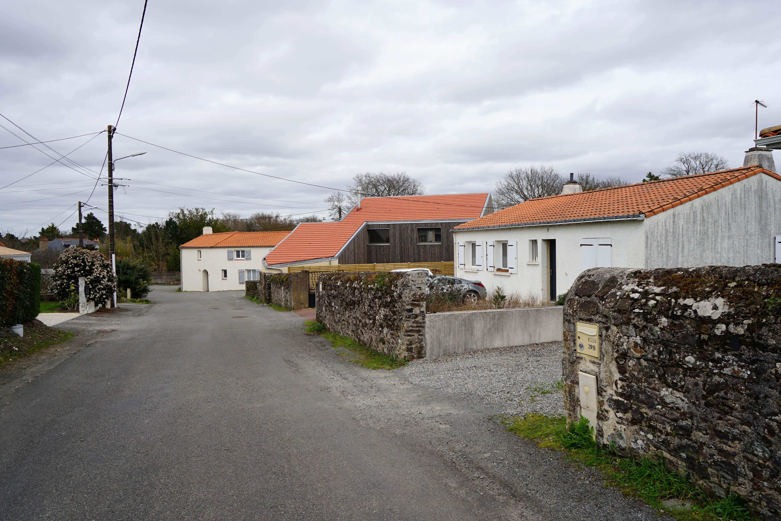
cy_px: 260
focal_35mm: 26
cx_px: 390
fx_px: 564
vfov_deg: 49.6
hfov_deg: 69.4
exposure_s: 1/100
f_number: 10
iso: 100
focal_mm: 26
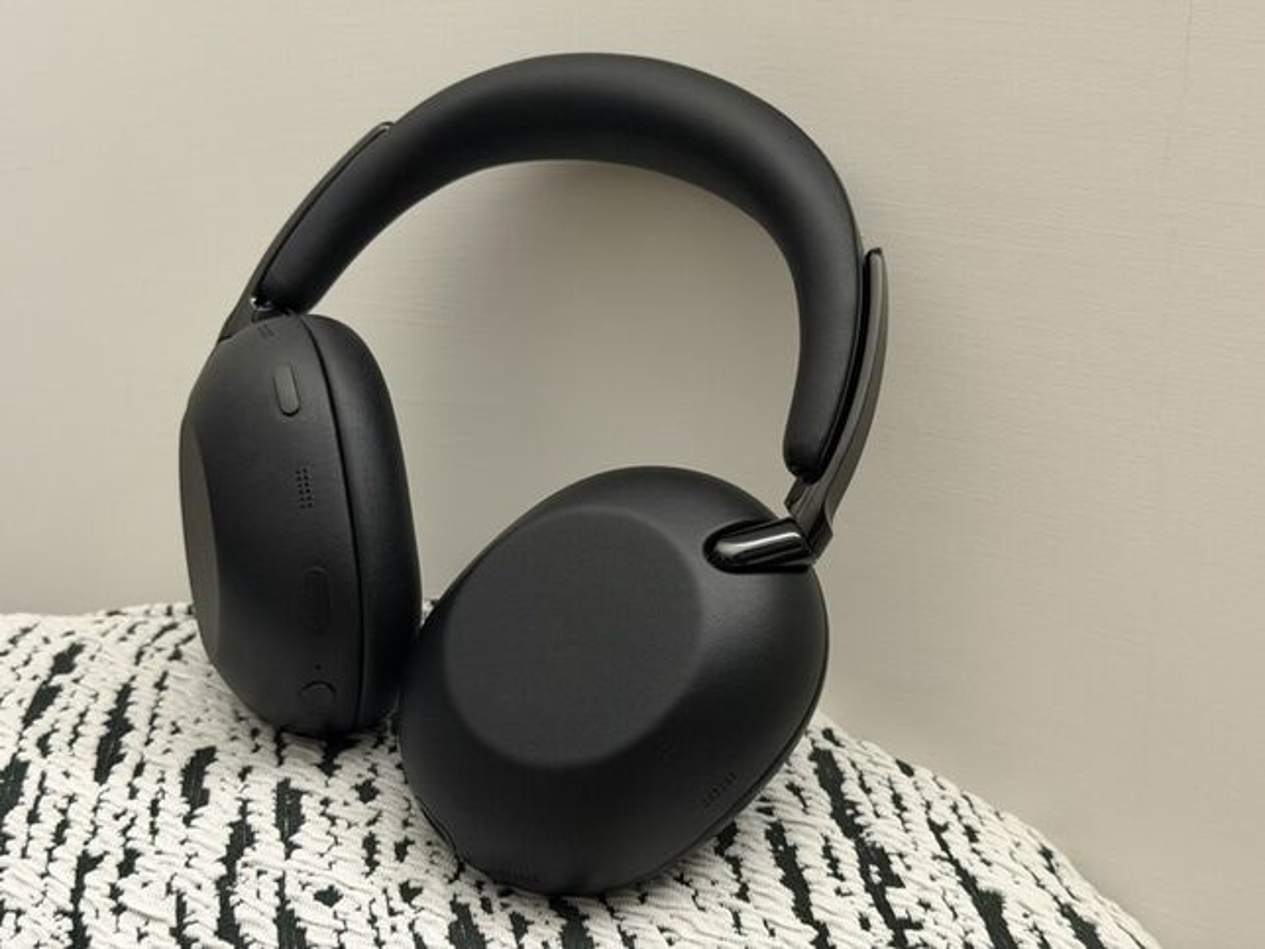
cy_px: 474
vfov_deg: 30.3
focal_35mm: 48
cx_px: 632
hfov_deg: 39.7
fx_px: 1754
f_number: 1.78
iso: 640
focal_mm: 6.76
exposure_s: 1/30
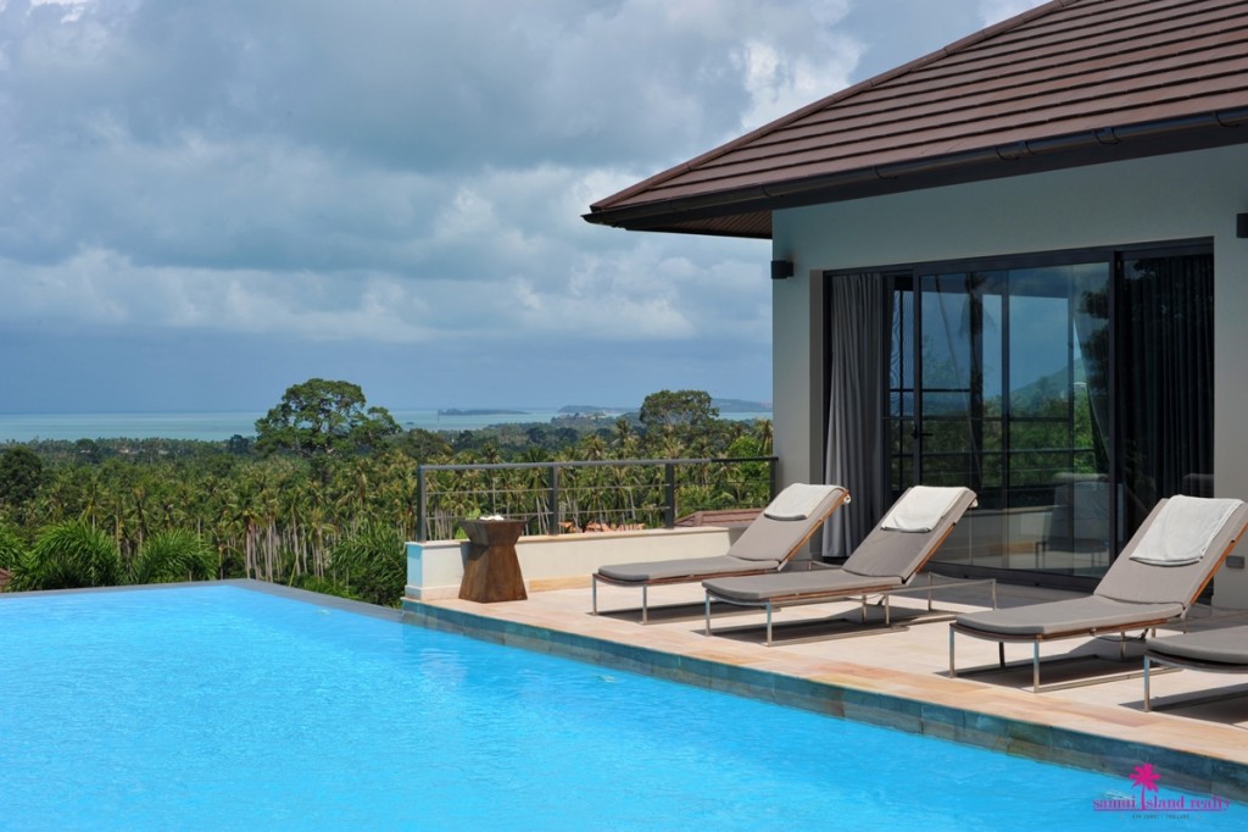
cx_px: 624
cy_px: 416
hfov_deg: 39.6
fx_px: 1733
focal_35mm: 50
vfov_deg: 27.0
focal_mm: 50
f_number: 16
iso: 200
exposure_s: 1/250
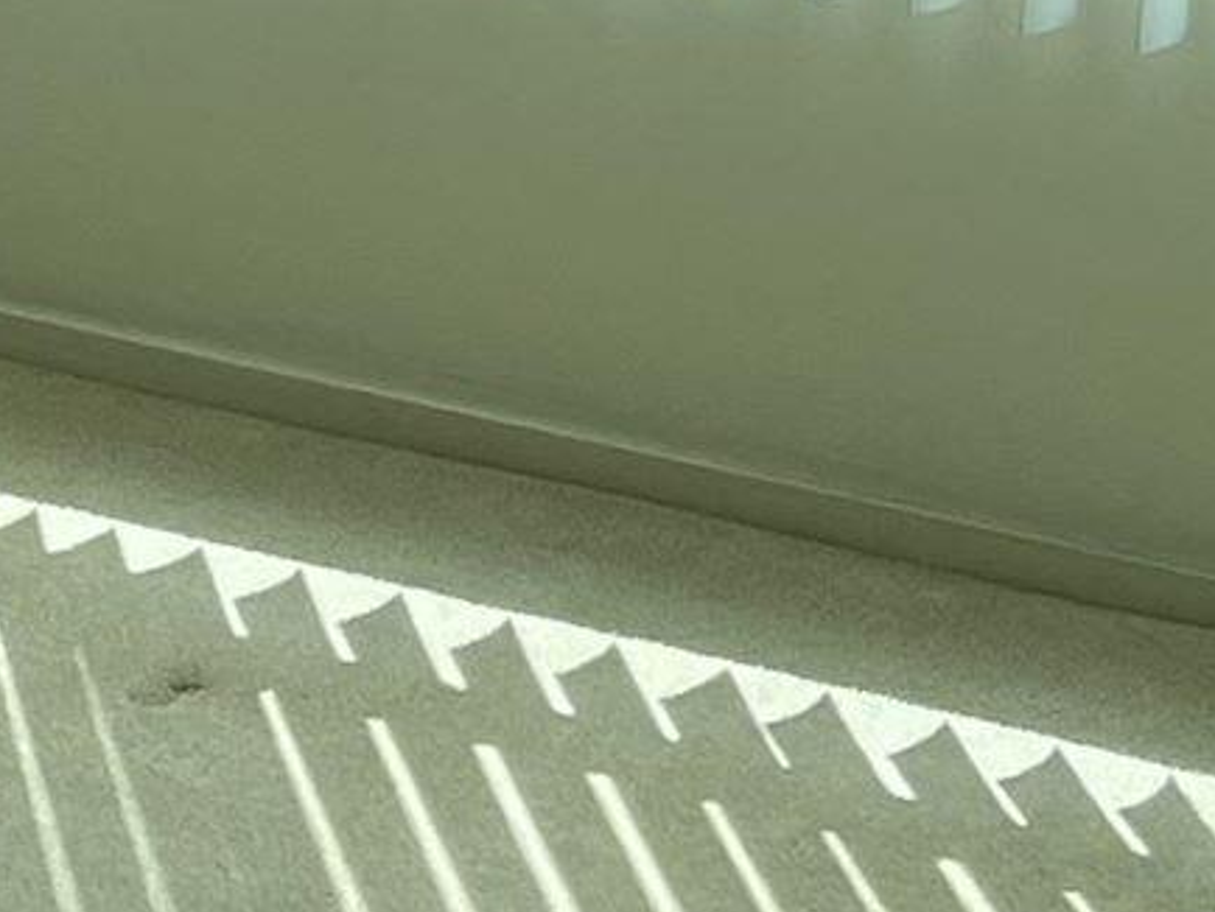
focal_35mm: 184
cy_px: -386
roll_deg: -2.8
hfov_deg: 10.6
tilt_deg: -11.4
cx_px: -34
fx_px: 6462
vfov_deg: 7.9
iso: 50
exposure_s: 1/1724
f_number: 1.5
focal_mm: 5.7
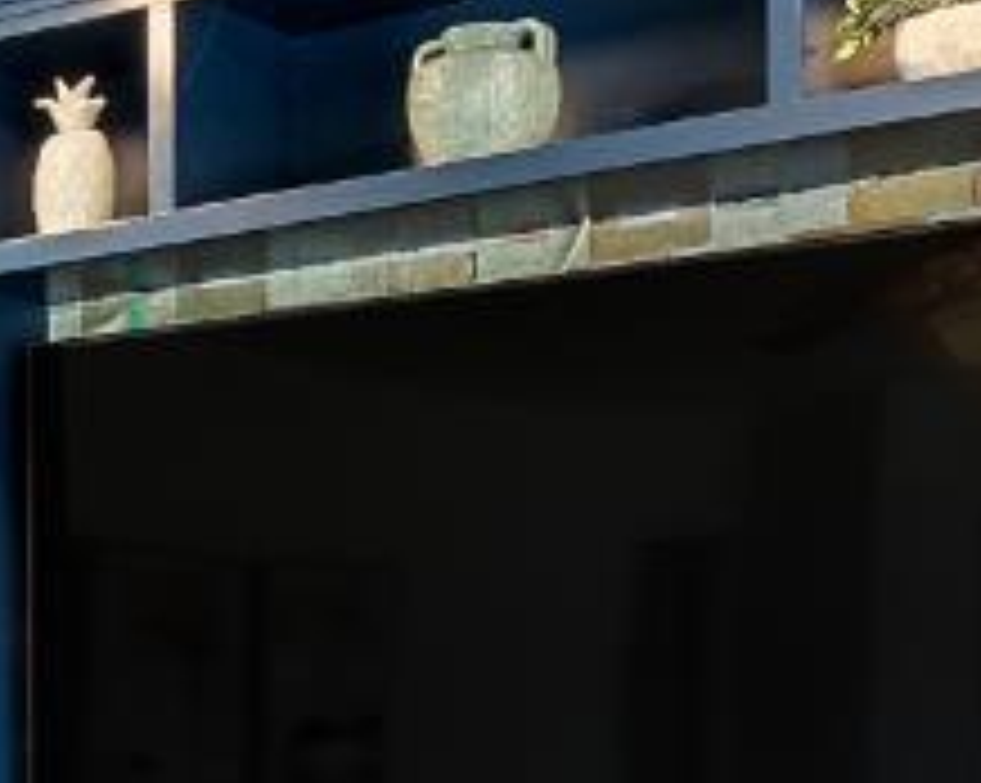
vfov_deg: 15.4
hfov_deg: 18.8
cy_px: 878
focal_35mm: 97
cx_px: -166
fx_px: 2814
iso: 400
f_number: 6.3
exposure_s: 1/30
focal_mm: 10
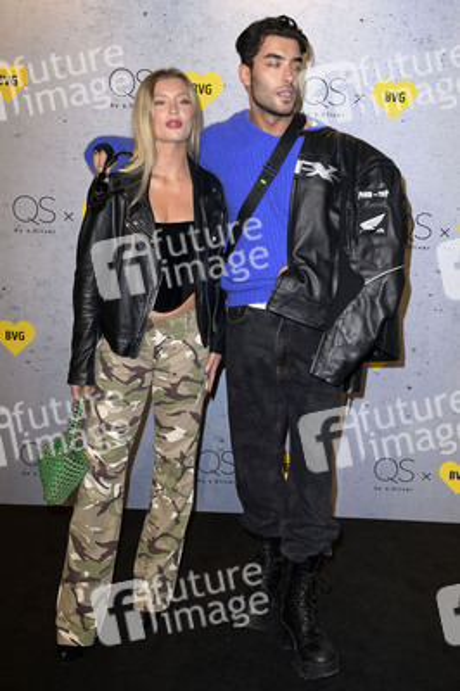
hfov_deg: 35.0
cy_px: 346
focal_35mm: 38
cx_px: 230
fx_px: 730
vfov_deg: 50.7
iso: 500
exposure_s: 1/250
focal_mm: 38
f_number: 5.6
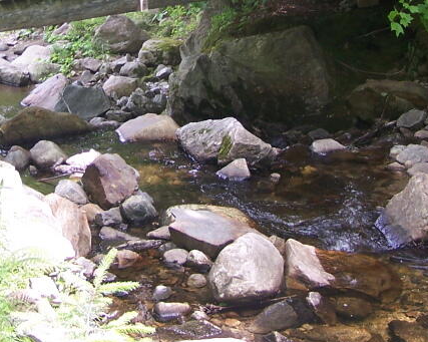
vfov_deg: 16.8
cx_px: 126
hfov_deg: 21.4
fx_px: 1127
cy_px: -8
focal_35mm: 89
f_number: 2.8
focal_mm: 6.3
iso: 80
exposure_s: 1/50
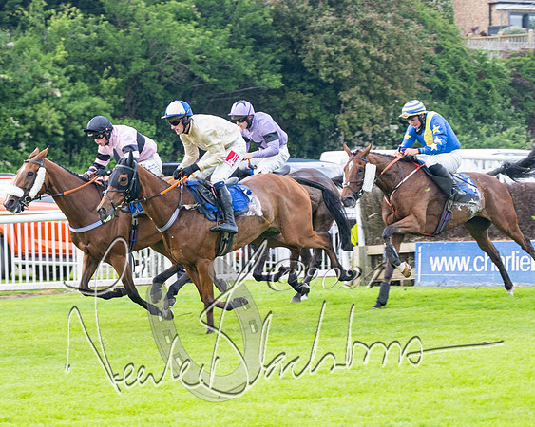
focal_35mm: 182
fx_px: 2880
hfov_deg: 10.6
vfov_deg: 8.5
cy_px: 218
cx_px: 322
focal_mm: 98
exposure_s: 1/640
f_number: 4
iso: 800
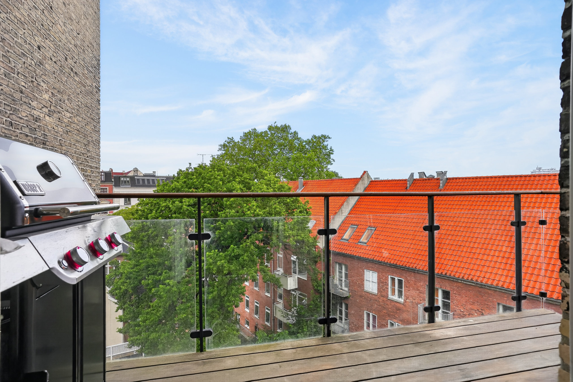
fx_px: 318
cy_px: 191
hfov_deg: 84.0
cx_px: 286
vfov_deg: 61.9
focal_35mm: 20
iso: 400
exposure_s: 1/100
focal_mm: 20
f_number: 8
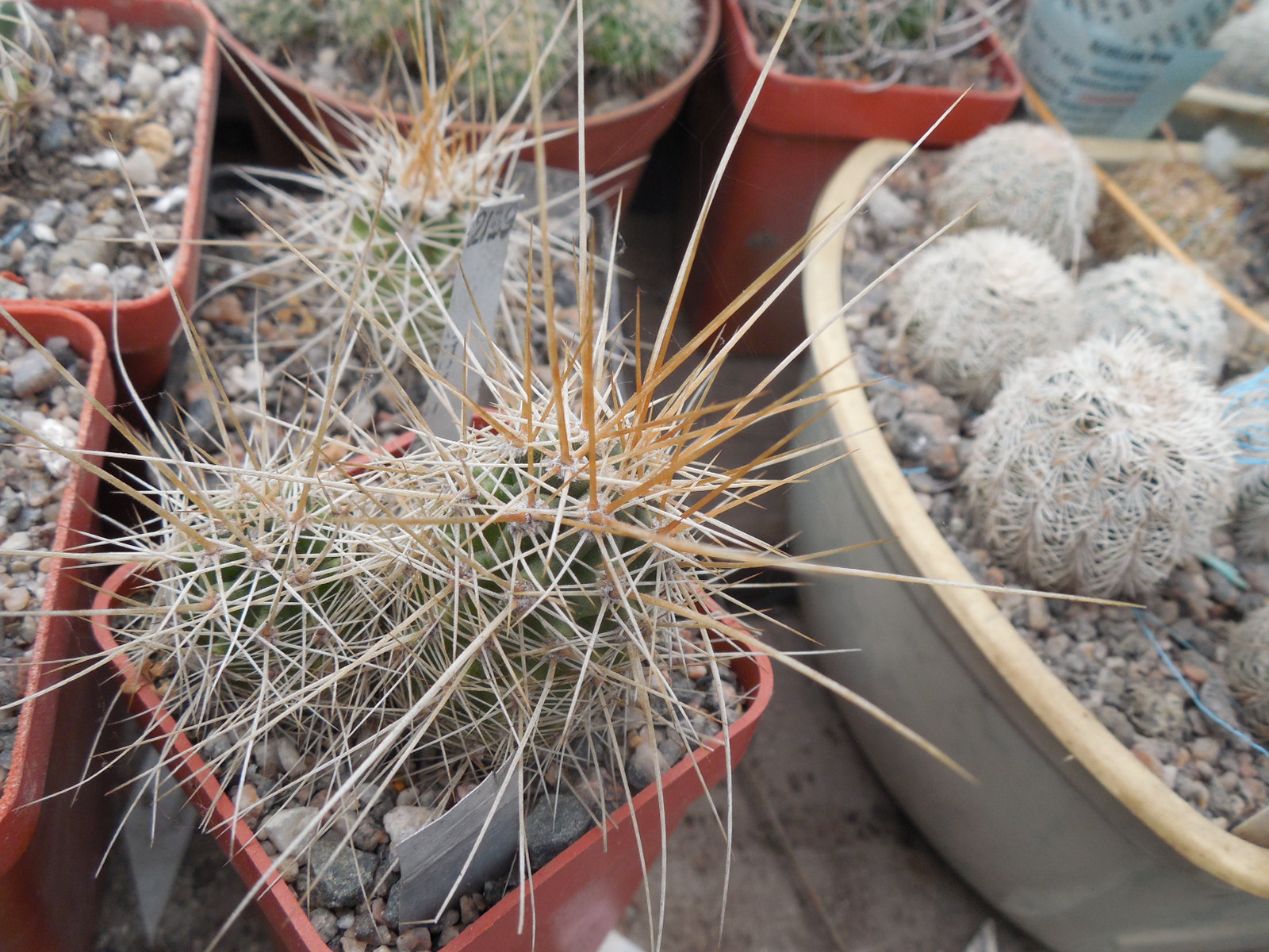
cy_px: 476
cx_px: 634
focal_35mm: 31
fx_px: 1136
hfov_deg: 58.4
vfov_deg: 45.4
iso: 220
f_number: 3.6
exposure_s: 1/30
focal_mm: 5.6
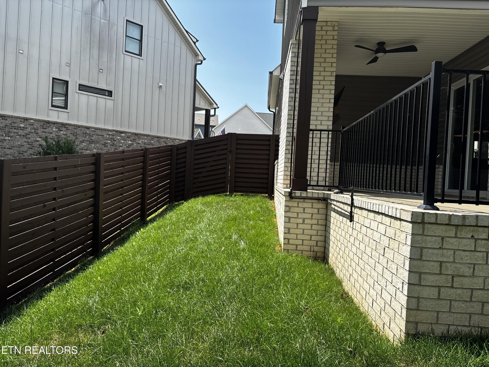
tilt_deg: +2.2
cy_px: 184
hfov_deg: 67.3
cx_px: 244
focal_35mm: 26
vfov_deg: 53.1
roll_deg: -2.2
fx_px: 367
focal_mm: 5.96
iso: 50
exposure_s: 1/1642
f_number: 1.6
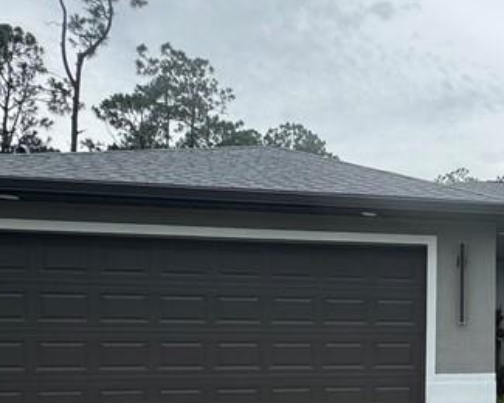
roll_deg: -0.2
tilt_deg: +1.6
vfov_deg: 34.0
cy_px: 313
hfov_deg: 35.2
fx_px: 641
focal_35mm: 43
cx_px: 583
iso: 40
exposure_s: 1/681
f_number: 2.2
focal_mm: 2.22
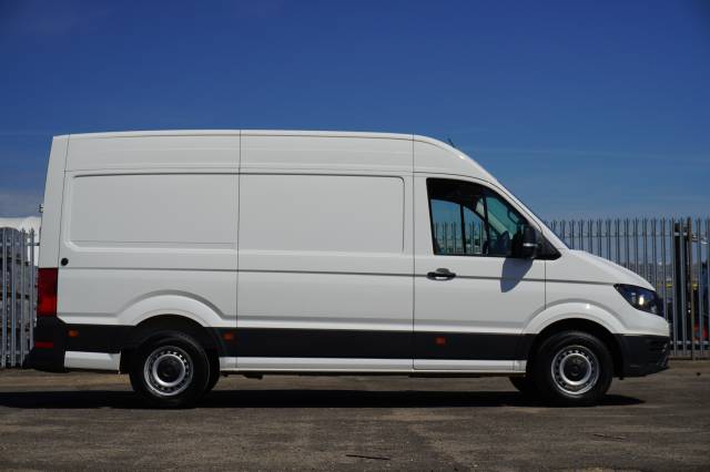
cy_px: 236
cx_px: 355
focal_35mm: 69
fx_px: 1360
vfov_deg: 19.7
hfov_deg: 29.3
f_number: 11
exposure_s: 1/250
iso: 100
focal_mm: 46
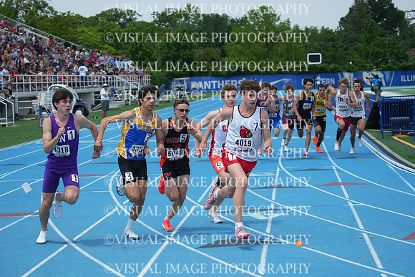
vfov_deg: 13.7
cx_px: 208
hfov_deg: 20.4
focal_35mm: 100
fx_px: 1153
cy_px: 138
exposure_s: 1/2000
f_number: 5.6
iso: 400
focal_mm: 100
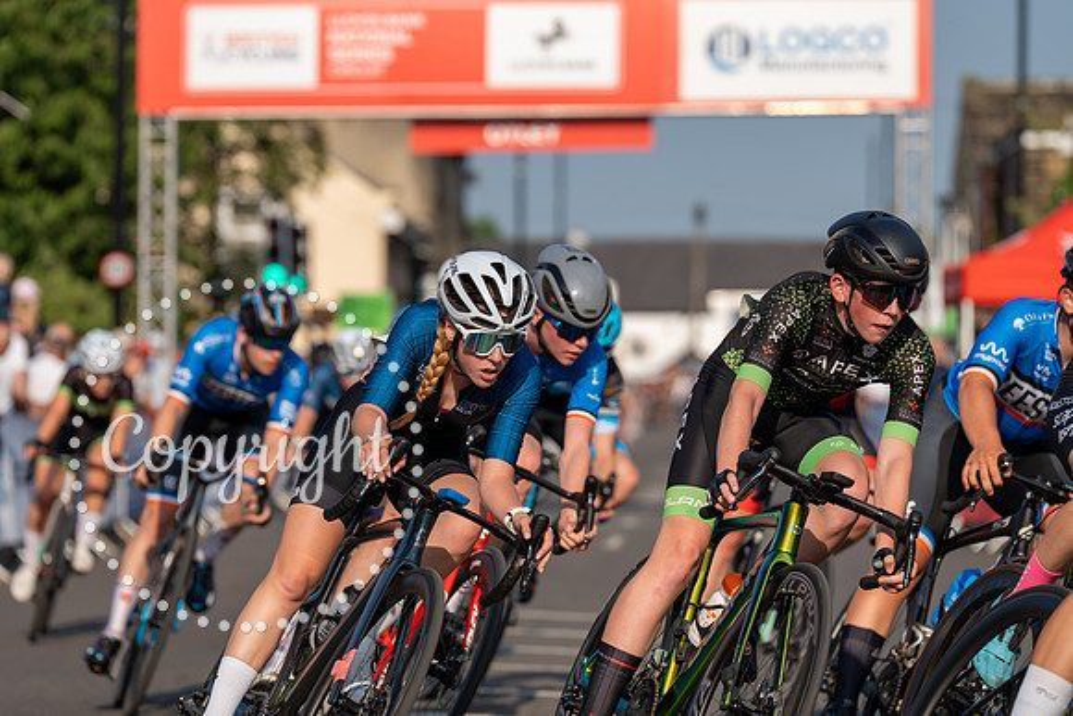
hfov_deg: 10.6
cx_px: 536
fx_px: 5783
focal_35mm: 194
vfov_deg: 7.1
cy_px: 358
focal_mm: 194
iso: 160
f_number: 4.5
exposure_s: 1/1000
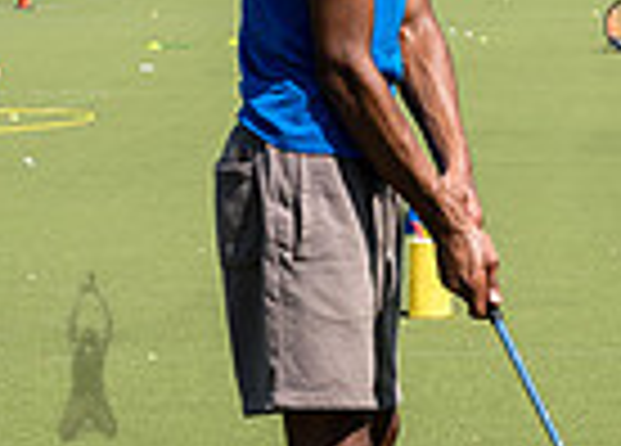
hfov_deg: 10.8
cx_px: 628
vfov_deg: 7.8
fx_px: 3268
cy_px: 43
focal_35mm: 185
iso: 100
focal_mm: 38
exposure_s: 1/800
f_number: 5
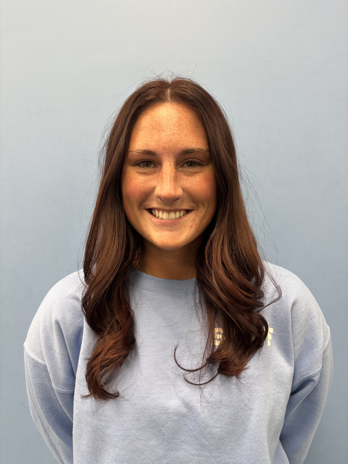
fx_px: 349
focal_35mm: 26
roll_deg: +0.4
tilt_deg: -5.0
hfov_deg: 53.1
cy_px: 232
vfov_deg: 67.3
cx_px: 174
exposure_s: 1/60
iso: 125
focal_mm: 5.96
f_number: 1.6
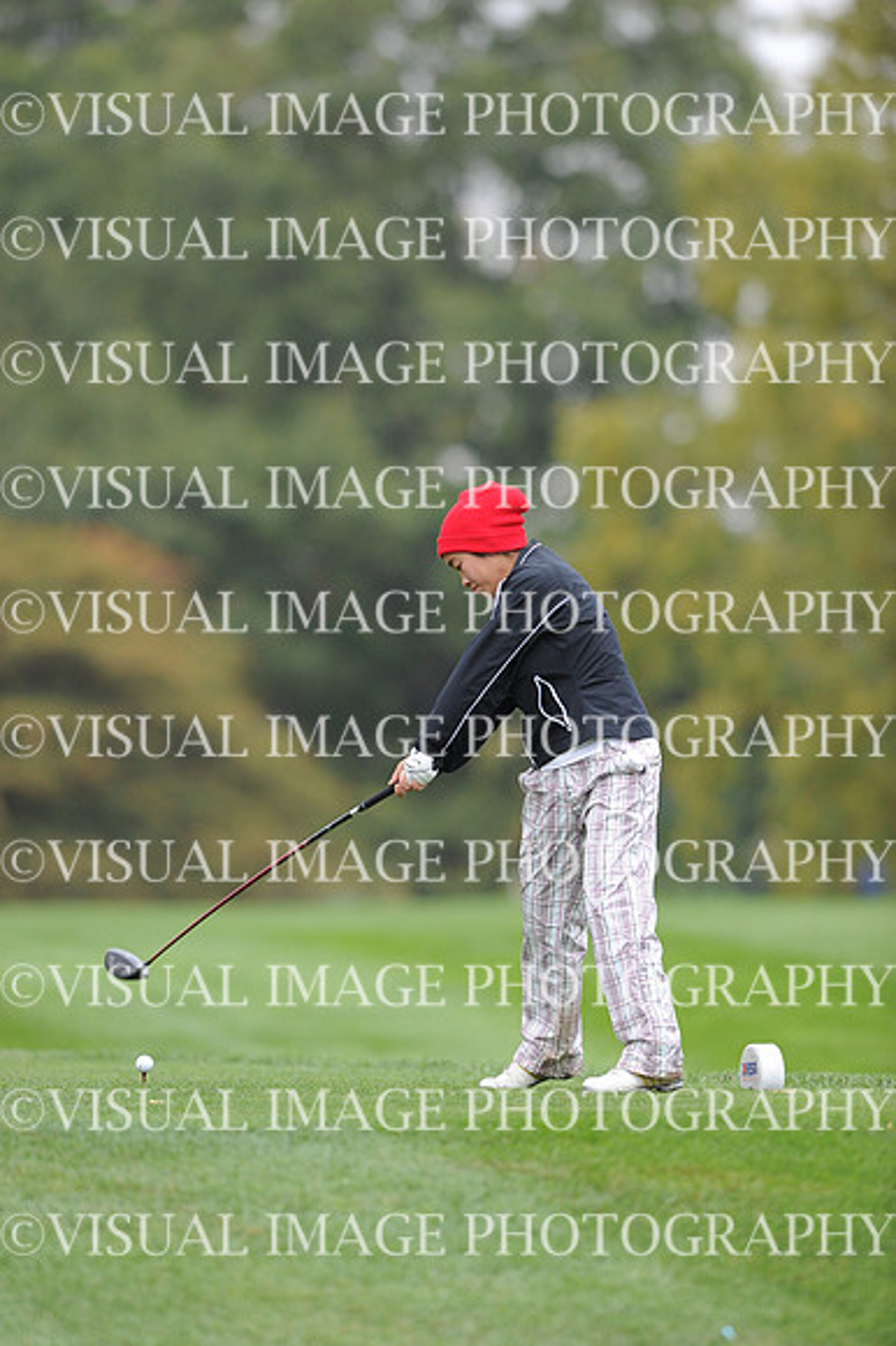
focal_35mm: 400
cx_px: 448
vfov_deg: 5.2
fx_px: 14950
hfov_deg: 3.4
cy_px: 673
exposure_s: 1/2000
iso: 1600
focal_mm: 400
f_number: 4
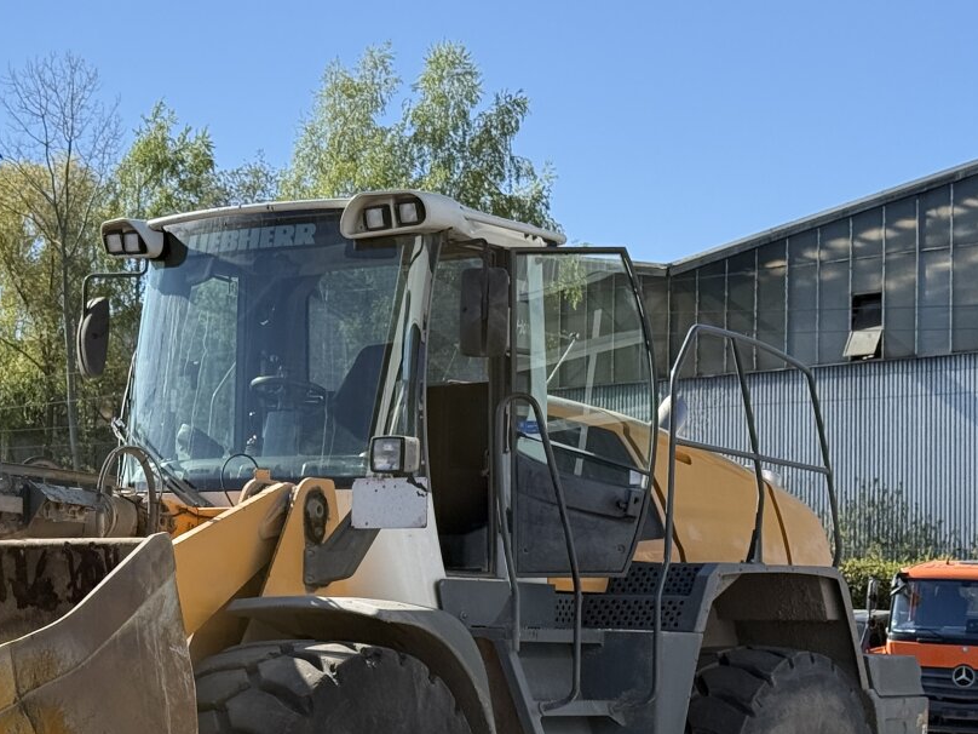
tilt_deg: +1.8
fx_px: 2684
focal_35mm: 95
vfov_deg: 15.5
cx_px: 63
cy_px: 591
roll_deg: -0.5
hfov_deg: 20.2
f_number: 1.78
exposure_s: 1/3534
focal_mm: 6.76
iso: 80
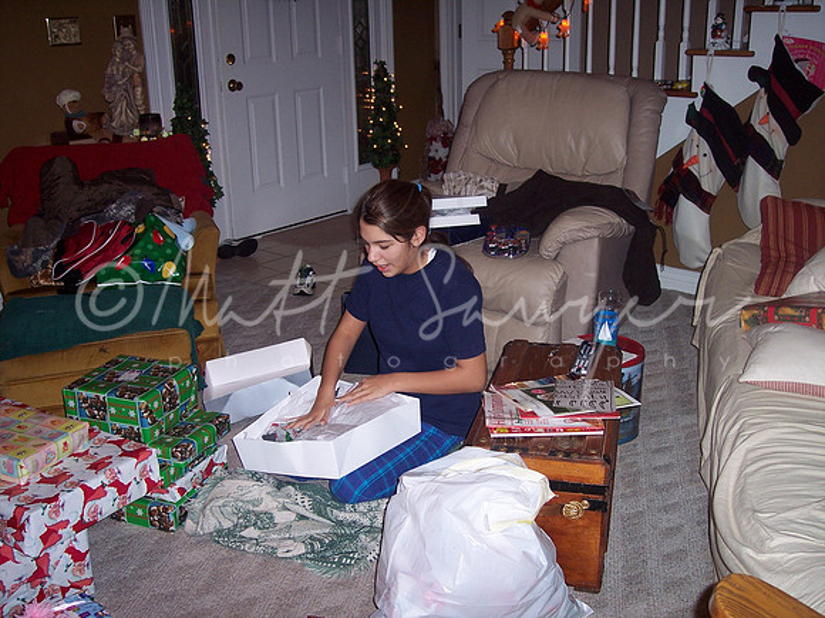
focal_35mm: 39
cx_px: 412
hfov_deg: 47.9
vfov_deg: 36.8
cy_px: 309
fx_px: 929
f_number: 2.8
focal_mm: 8
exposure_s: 1/60
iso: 100
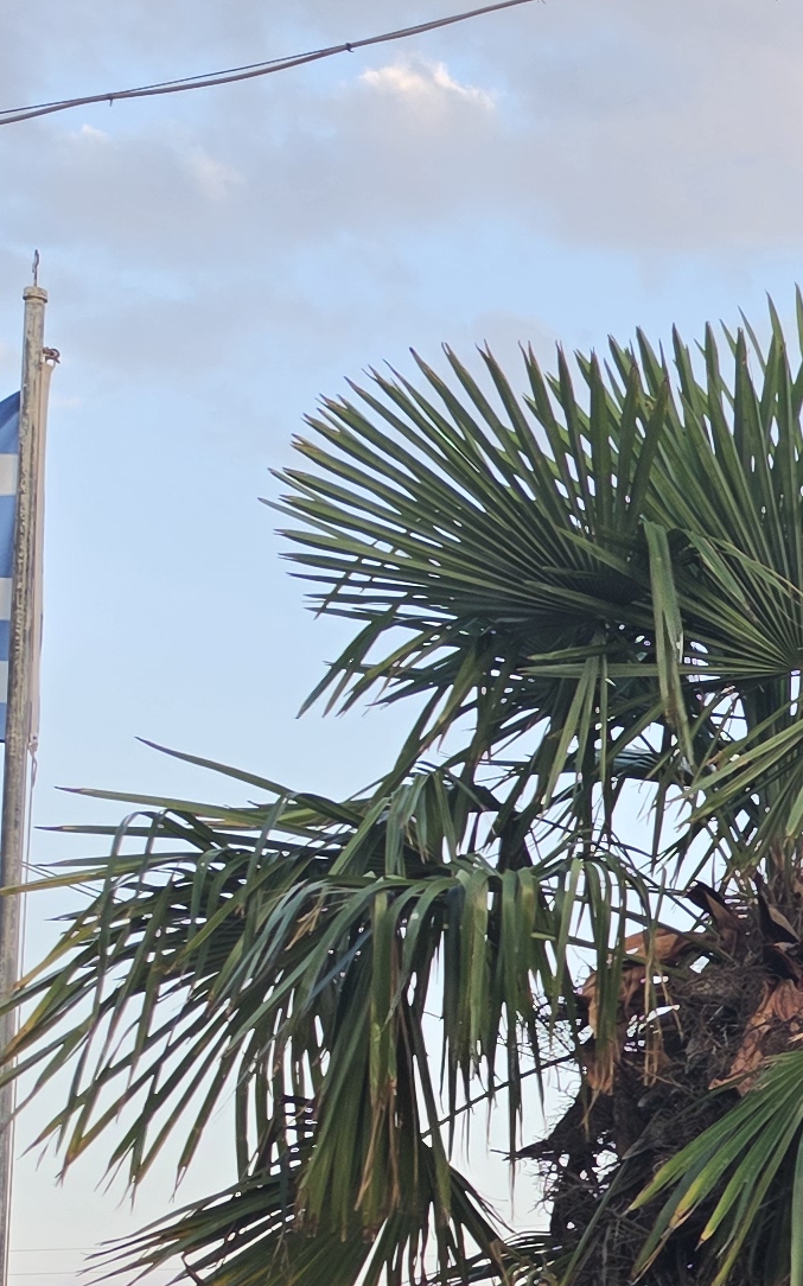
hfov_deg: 11.8
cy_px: 1164
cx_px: 1942
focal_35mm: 90
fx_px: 3153
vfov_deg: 22.5
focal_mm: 6.5
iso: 32
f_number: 1.4
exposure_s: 1/359
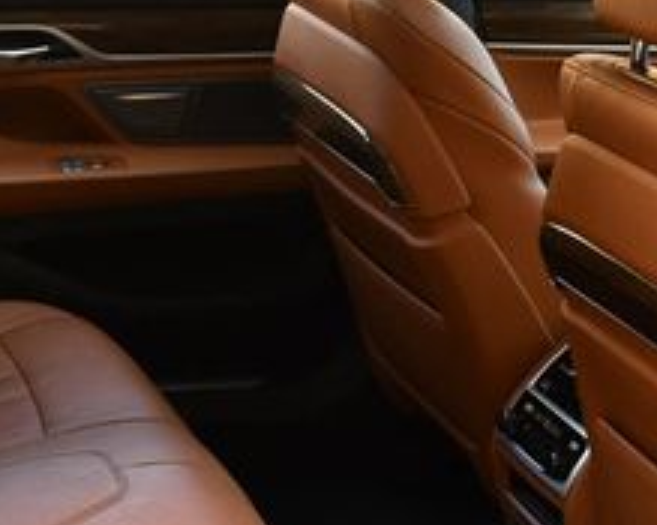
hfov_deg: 19.3
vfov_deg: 15.3
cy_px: 495
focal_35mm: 99
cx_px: 180
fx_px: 1924
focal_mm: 18
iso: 400
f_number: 4.5
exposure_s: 1/250
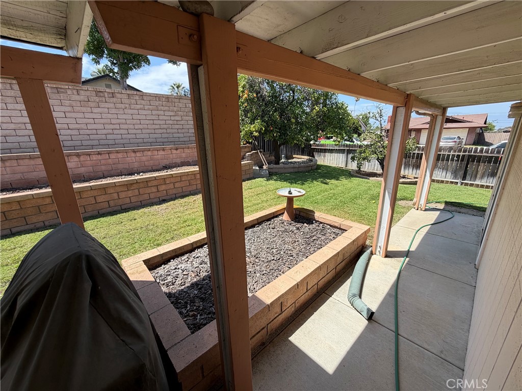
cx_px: 261
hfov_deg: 102.1
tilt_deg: -15.4
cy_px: 196
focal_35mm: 14
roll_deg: +1.2
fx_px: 211
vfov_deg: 85.7
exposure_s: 1/770
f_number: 2.2
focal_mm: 2.22
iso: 40
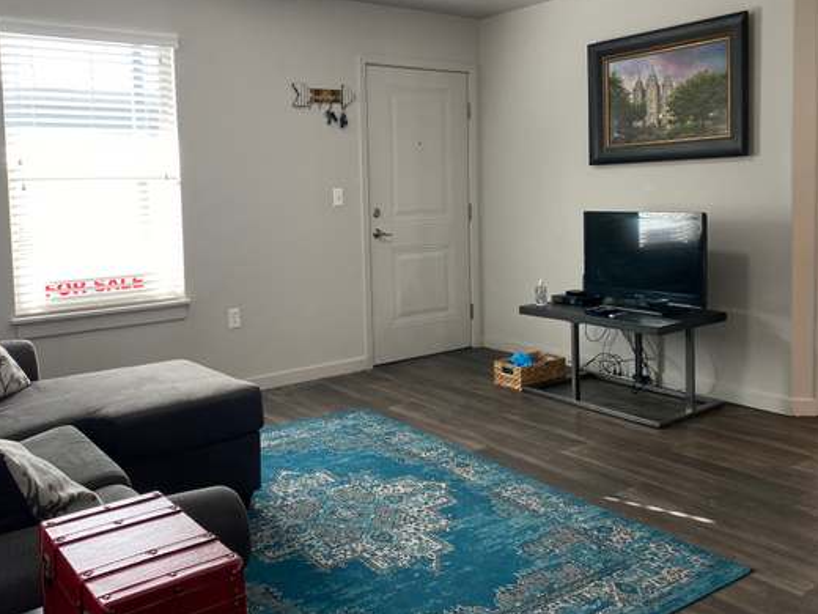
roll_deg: +0.7
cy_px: 241
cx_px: 373
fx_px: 756
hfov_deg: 56.7
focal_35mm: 32
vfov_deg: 43.9
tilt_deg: -3.2
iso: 80
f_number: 1.8
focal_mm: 4.25
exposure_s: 1/60
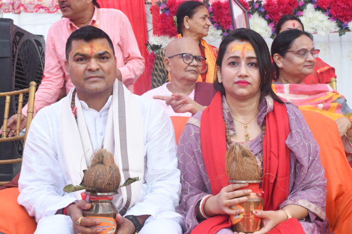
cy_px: 117
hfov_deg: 27.0
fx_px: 733
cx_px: 176
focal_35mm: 75
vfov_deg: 18.2
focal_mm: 50
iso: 8000
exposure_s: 1/160
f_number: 7.1
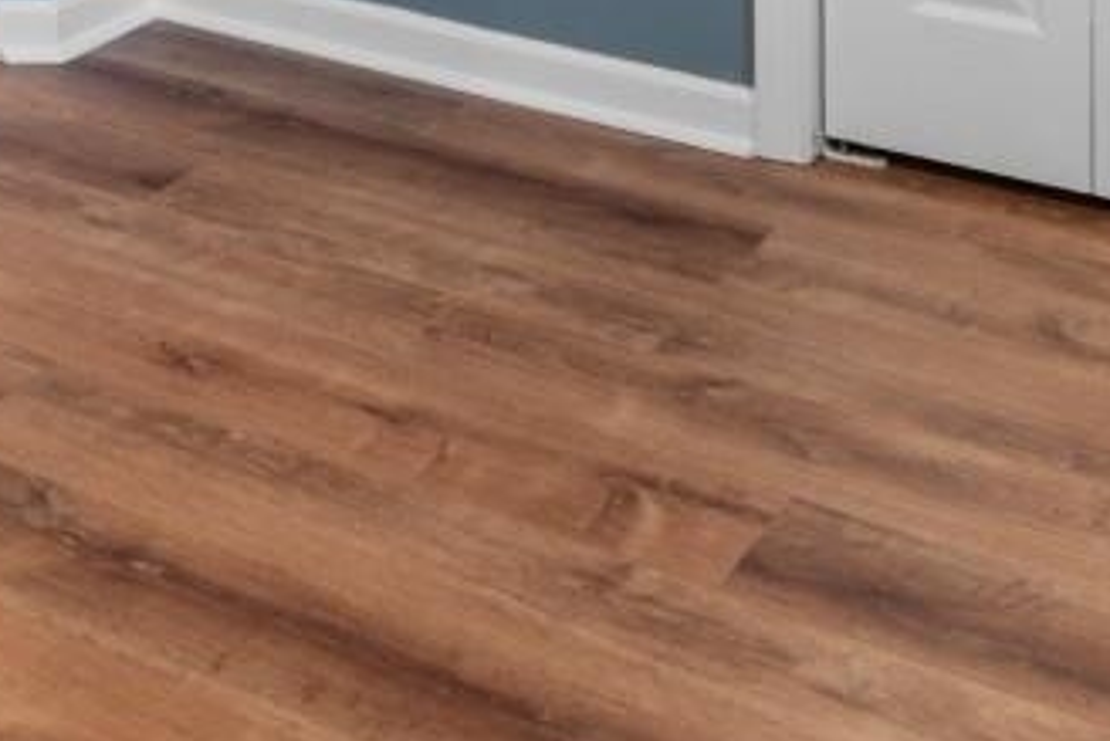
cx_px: -396
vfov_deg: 14.4
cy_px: -863
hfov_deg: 23.6
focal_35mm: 74
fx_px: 2283
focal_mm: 10
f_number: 4.5
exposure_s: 2.5
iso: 100
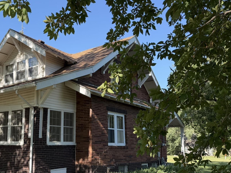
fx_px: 254
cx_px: 55
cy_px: 118
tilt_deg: +5.8
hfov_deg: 47.0
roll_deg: -0.2
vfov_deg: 37.2
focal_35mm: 38
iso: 100
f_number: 1.78
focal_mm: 6.76
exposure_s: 1/1139
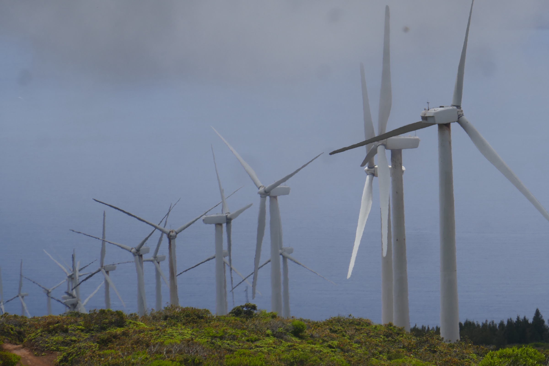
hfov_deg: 9.2
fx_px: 3416
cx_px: 274
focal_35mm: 224
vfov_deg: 6.1
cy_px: 183
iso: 125
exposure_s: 1/1000
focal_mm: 81.5
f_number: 6.3
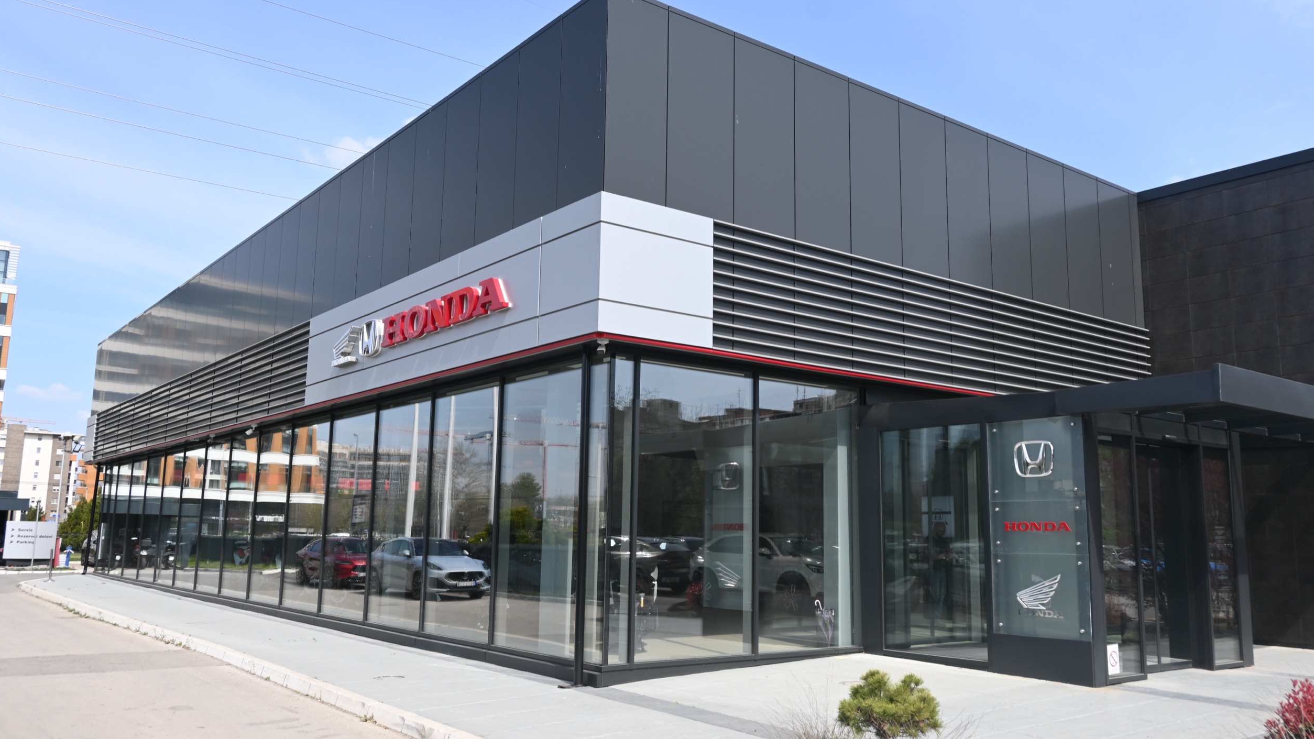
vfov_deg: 37.5
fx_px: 1089
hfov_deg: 62.2
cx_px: 668
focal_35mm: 31
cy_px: 364
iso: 100
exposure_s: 1/320
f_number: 6.3
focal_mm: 19.5
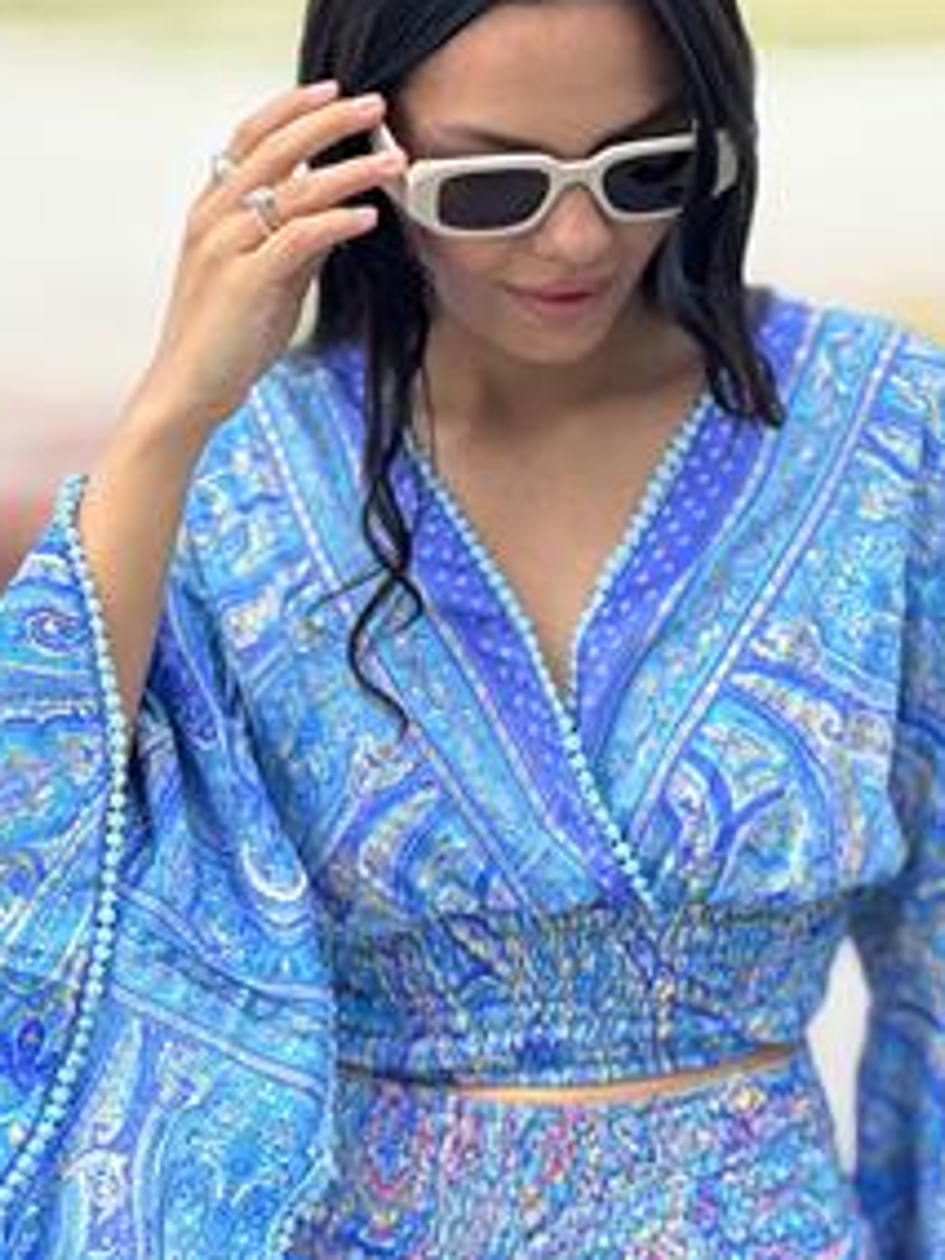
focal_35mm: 112
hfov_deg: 13.2
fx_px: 4077
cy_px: 894
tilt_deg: -14.0
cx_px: 555
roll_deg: +1.2
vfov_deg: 17.5
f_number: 2.8
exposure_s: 1/170
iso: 40
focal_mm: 9
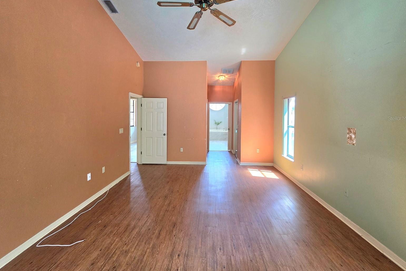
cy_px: 118
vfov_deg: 80.8
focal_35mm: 14
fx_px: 158
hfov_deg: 104.3
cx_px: 202
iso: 160
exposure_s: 1/120
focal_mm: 2.2
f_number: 1.9
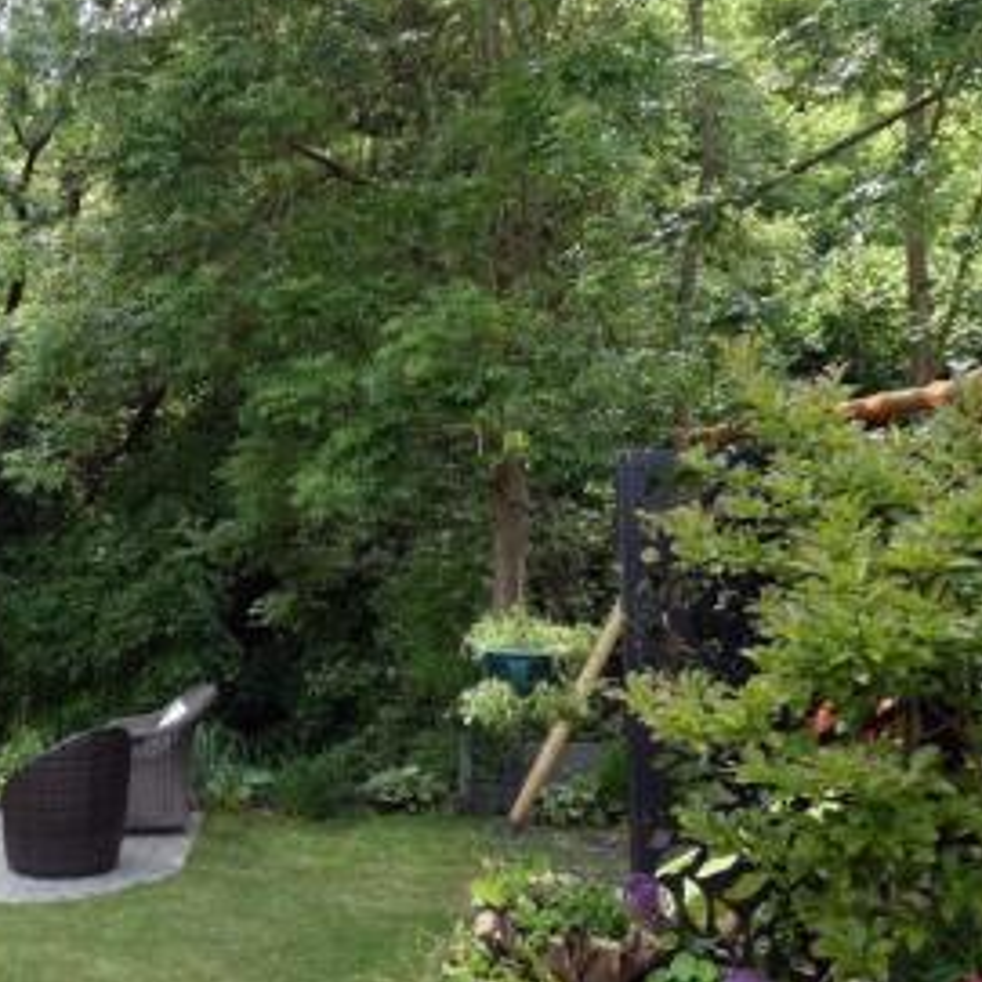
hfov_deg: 41.1
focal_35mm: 38
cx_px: 136
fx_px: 1220
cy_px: 502
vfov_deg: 43.9
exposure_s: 1/250
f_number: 2.8
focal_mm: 3.6
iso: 80
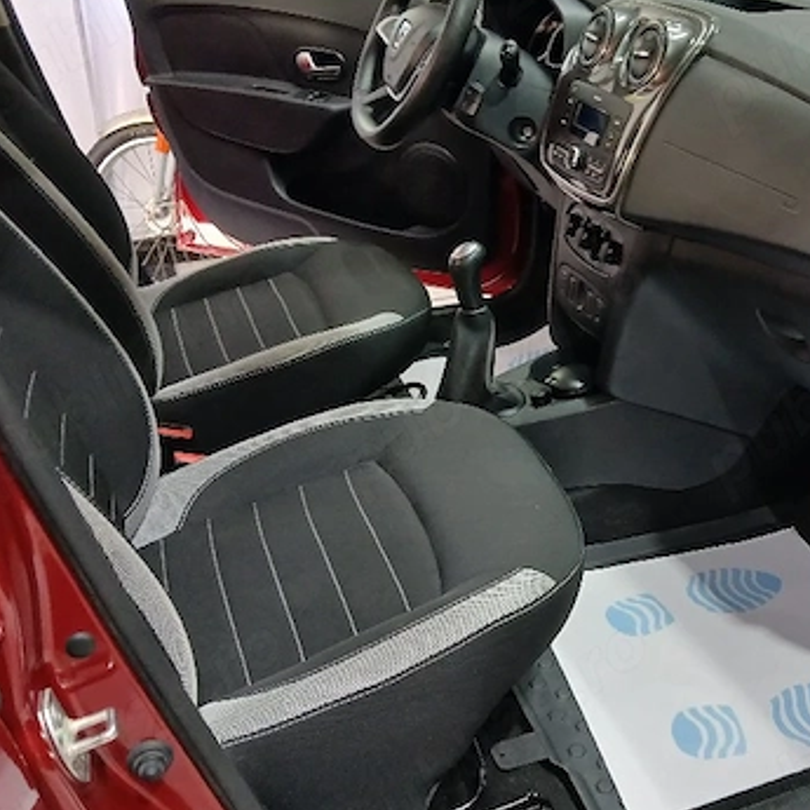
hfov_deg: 40.9
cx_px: 587
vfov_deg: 41.8
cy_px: 385
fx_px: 1059
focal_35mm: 40
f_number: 1.8
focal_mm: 3.98
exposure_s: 1/50.3
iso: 200
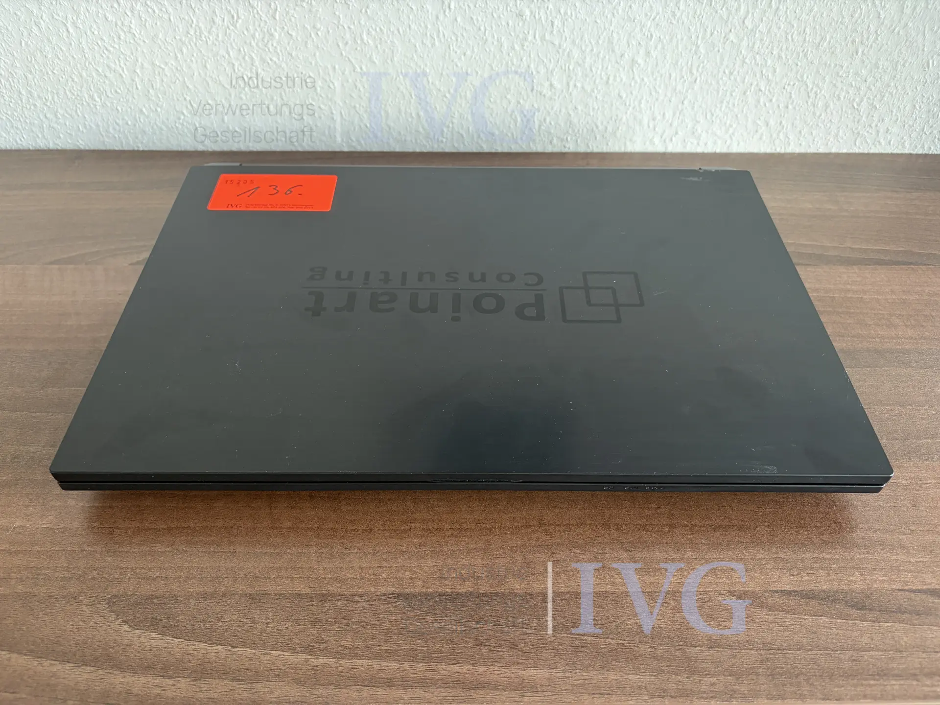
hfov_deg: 67.3
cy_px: 352
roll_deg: -0.6
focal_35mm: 26
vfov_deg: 53.1
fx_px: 706
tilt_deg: -44.5
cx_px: 470
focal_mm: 5.96
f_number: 1.6
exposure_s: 1/60
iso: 200
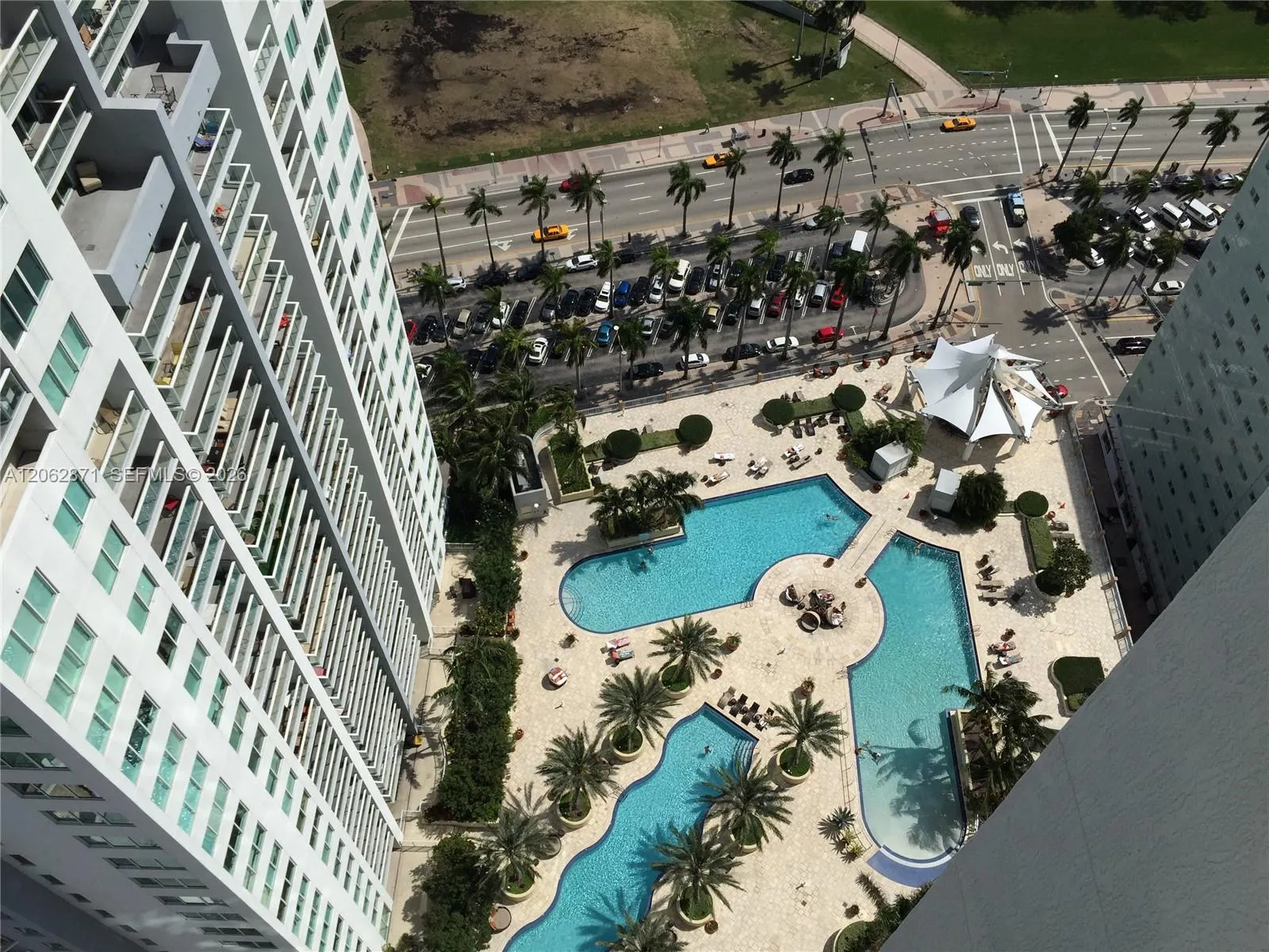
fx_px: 1063
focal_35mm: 29
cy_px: 476
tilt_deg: -55.1
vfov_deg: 48.2
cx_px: 634
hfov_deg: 61.7
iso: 32
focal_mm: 4.15
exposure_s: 1/5650
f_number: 2.2
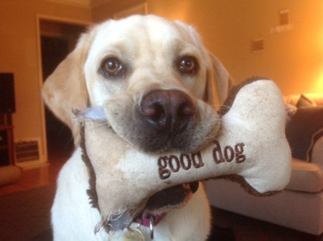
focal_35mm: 35
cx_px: 162
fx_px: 326
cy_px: 120
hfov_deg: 52.7
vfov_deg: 40.6
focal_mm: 4.28
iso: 100
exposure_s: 1/15
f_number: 2.4
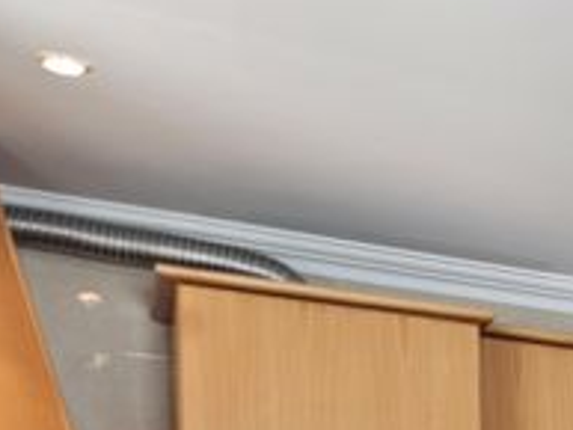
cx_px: 1017
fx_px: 1391
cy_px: 753
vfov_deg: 15.4
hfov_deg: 18.5
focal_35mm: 84
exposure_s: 1/100
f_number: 1.8
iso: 100
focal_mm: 5.4
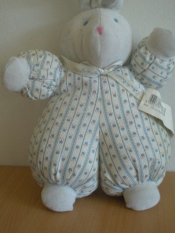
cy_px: 100
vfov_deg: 38.1
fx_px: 337
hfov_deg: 29.1
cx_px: 96
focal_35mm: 50
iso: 200
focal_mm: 6.3
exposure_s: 1/26.6
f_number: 3.1
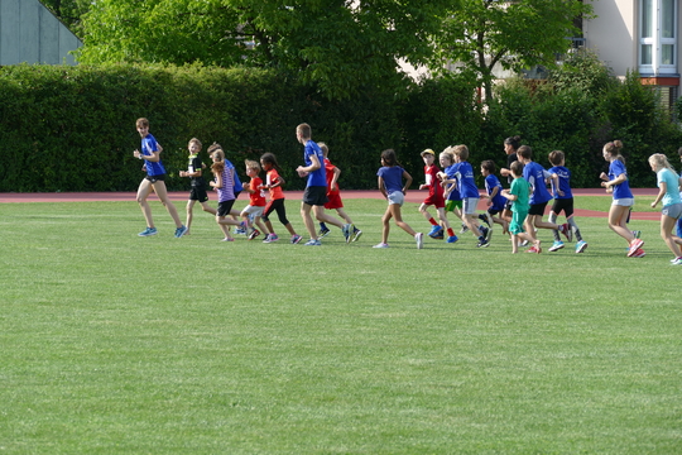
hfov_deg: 12.1
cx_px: 341
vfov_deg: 8.1
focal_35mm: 170
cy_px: 228
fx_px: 3220
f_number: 4
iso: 125
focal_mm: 61.93
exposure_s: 1/500
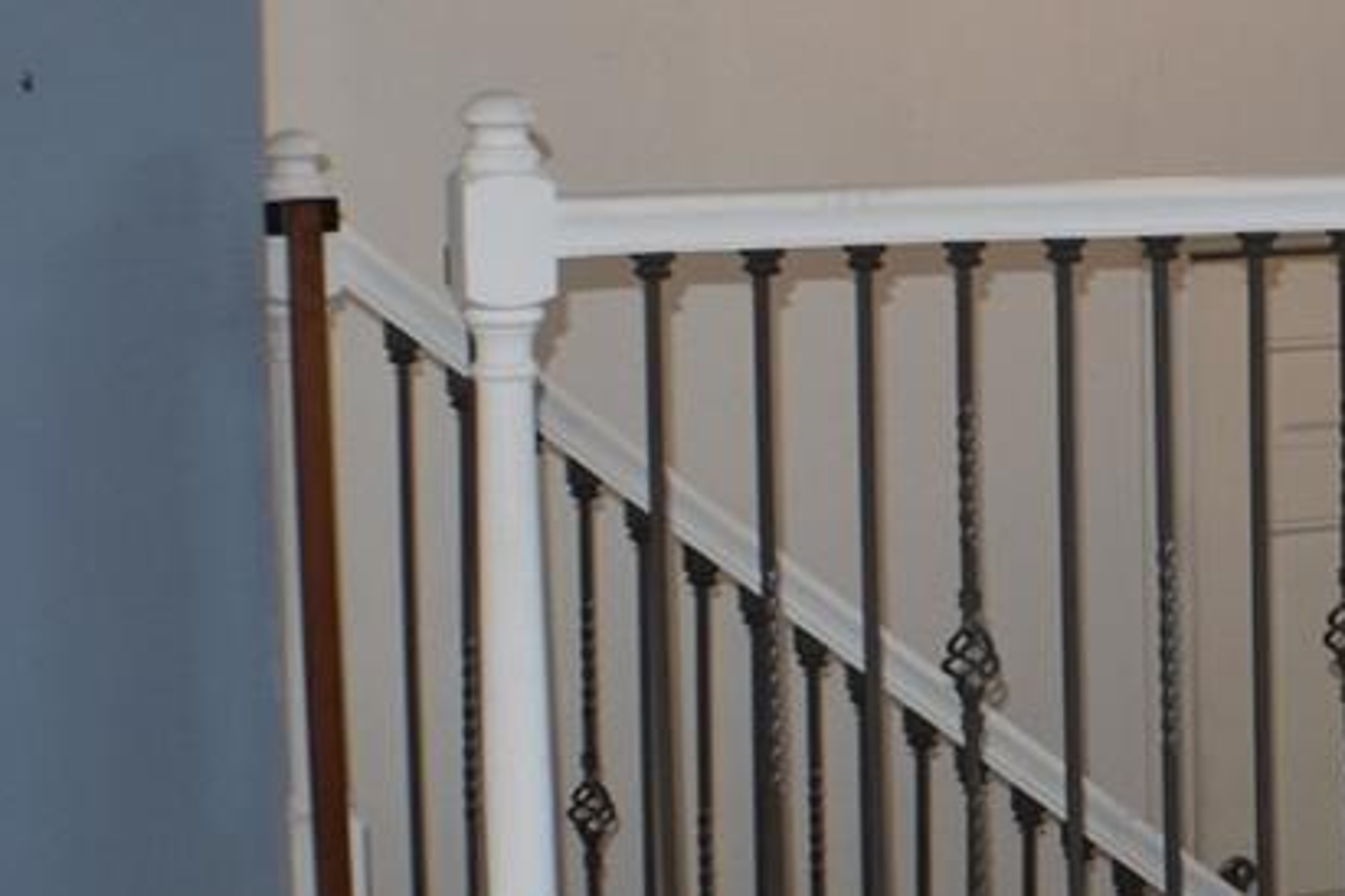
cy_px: 432
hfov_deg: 13.3
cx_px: 1980
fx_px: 5452
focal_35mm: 146
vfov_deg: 9.4
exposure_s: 1/125
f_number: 5.6
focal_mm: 25
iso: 640
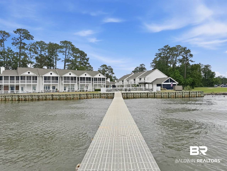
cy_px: 86
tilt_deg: +1.2
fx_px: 157
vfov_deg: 56.8
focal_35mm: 24
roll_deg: -0.4
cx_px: 114
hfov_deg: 71.6
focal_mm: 6.8
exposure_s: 1/5348
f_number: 1.8
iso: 80
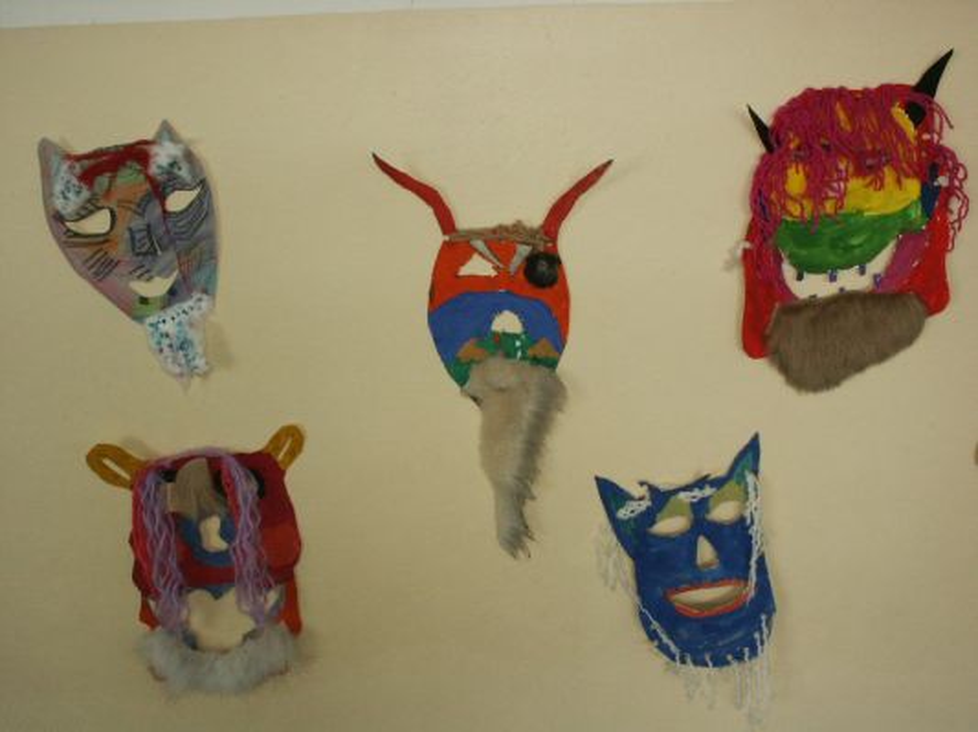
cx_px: 489
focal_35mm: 35
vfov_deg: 40.7
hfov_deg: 52.7
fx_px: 988
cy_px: 366
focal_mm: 7.18
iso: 200
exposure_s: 1/60
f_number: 6.7
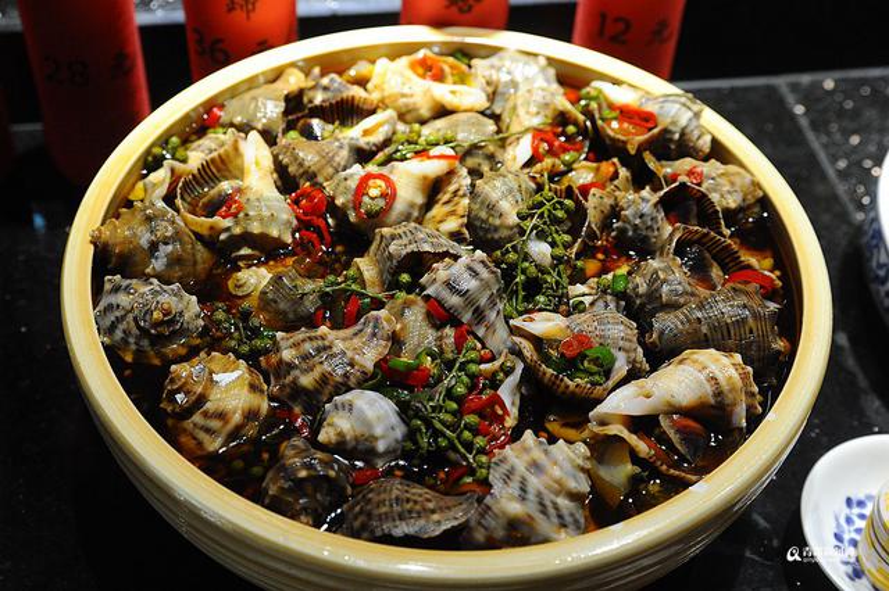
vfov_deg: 24.6
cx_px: 444
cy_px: 296
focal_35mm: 55
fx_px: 1357
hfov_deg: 36.3
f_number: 5.6
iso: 3200
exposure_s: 1/160
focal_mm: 55
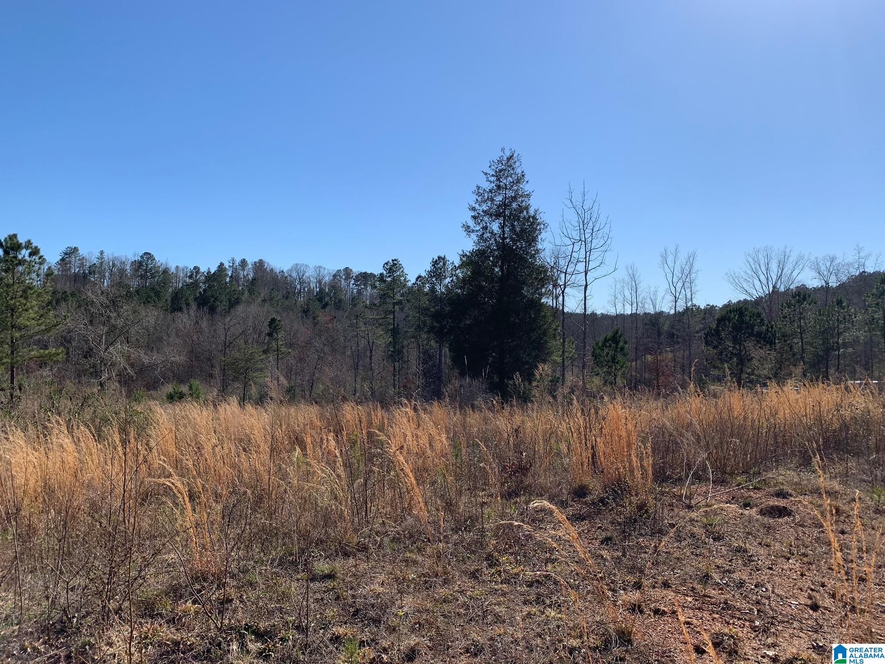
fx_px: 665
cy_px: 332
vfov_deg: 53.1
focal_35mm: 26
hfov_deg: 67.3
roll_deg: -1.2
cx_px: 442
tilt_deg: +2.8
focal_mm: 4.25
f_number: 1.8
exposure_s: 1/2994
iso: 25
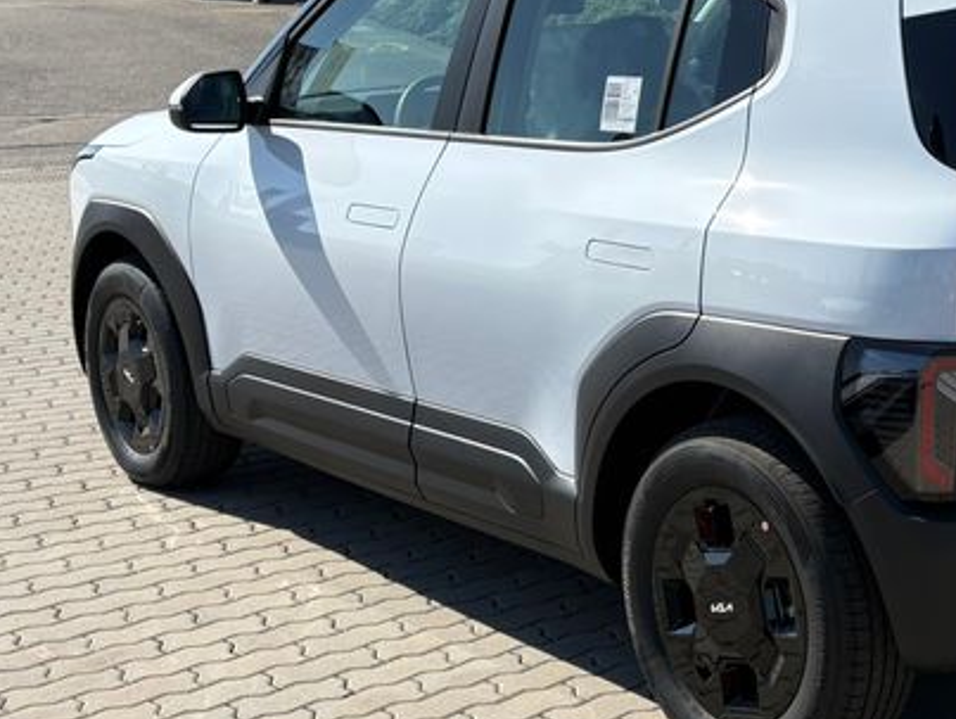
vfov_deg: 22.2
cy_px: 256
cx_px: 901
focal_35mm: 66
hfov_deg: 28.0
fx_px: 1824
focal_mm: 5.96
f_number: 1.6
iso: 50
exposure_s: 1/3623
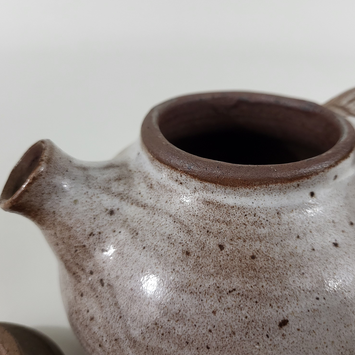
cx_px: 206
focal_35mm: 31
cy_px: 179
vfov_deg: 52.5
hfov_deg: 52.3
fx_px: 360
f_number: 1.8
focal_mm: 5.4
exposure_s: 1/100
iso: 320
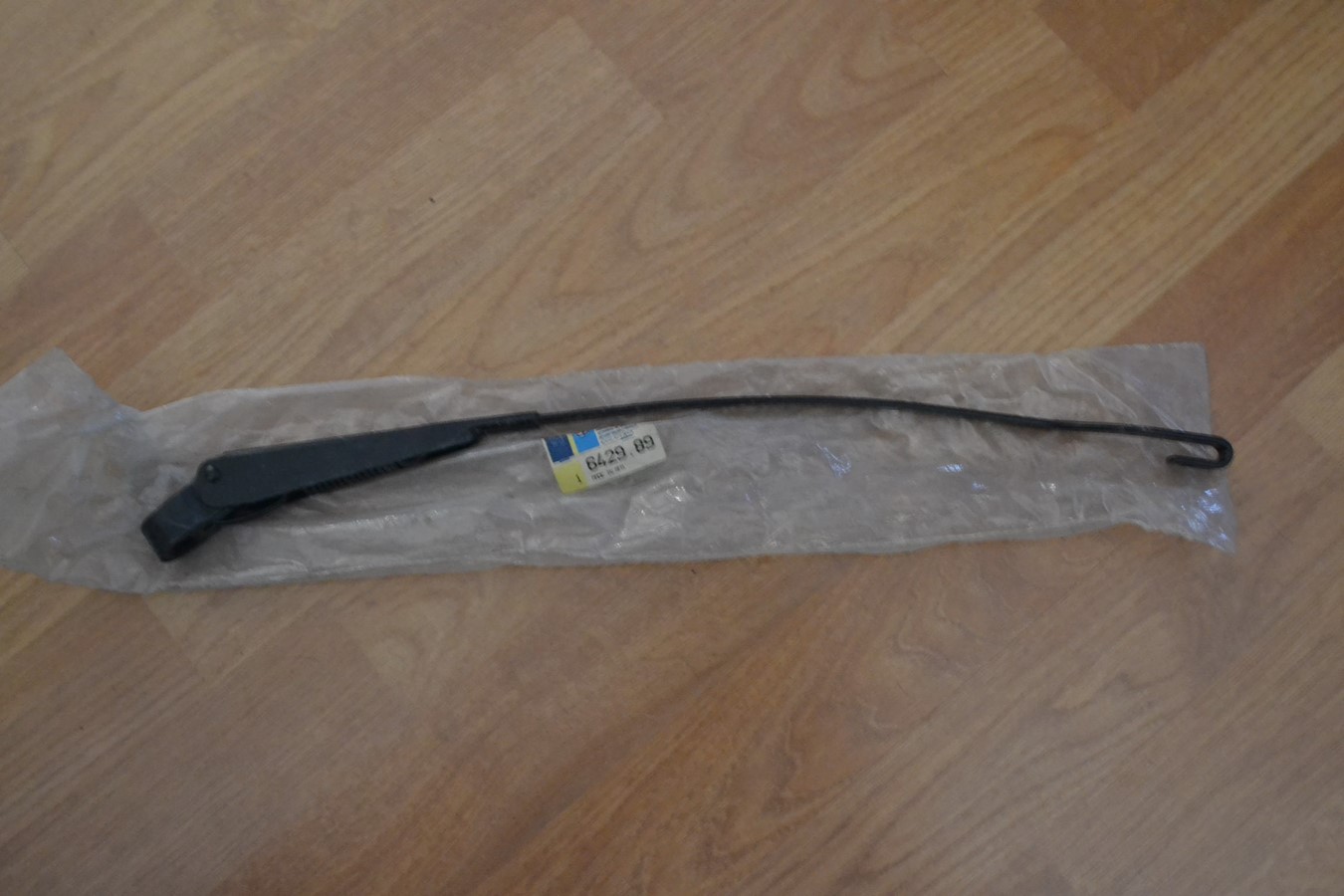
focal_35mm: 36
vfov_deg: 36.9
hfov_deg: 53.1
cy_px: 448
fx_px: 1344
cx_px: 672
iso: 3200
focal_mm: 24
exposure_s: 1/8
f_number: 4
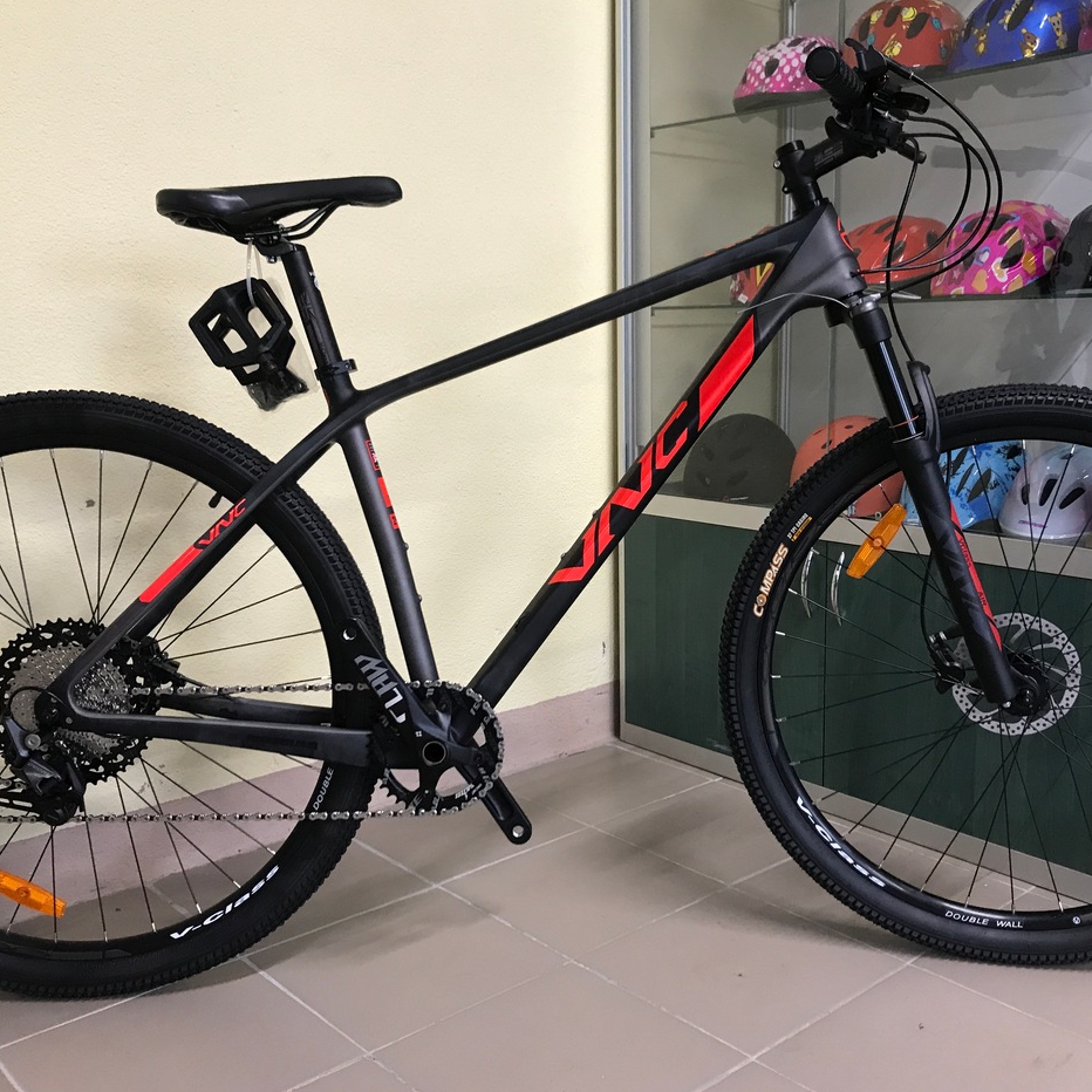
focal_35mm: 34
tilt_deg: -8.6
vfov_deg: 48.5
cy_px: 550
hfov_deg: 48.3
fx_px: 1213
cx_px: 615
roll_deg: +0.1
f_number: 1.8
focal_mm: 3.99
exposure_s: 1/17
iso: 50
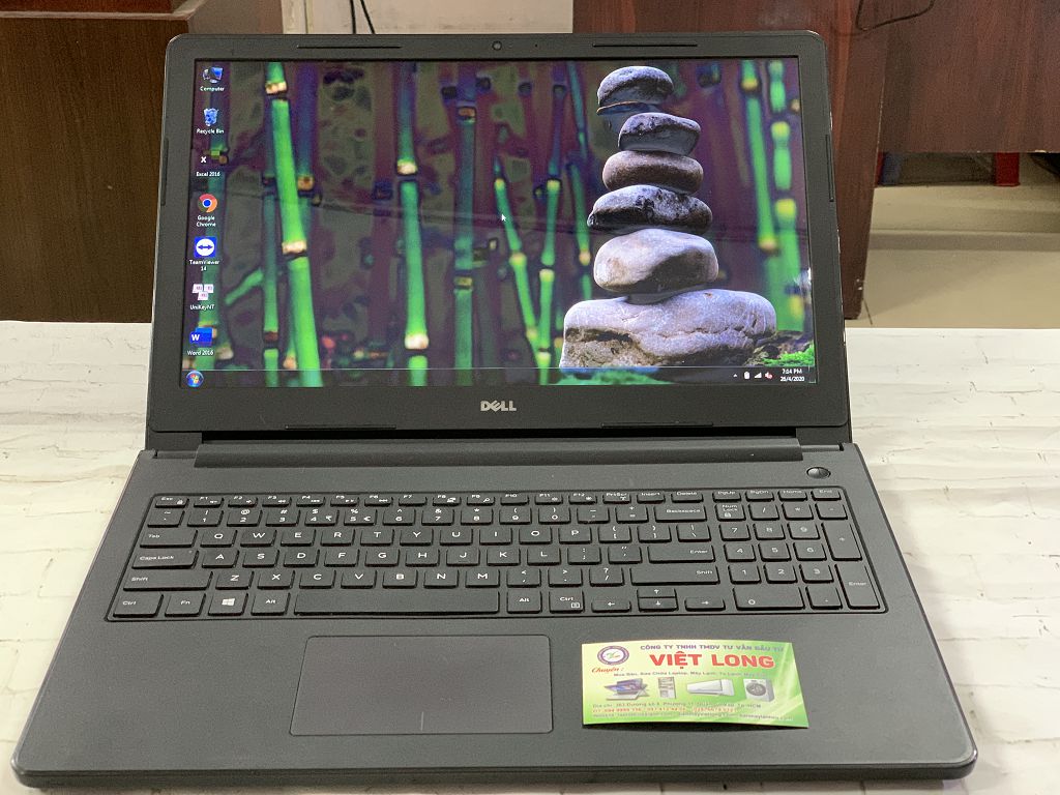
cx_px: 530
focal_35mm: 52
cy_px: 398
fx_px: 1592
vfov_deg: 28.0
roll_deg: +0.4
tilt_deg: -26.5
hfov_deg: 36.8
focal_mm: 6
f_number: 2.4
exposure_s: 1/33
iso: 500
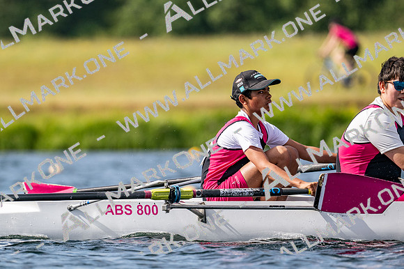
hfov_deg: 3.4
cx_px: 202
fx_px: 6729
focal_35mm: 600
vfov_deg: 2.3
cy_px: 134
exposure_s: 1/2500
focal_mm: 400
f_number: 4.5
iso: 220
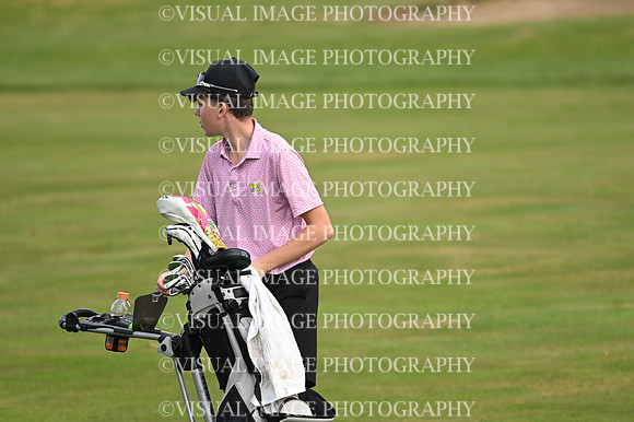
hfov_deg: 3.4
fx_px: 10560
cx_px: 317
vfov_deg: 2.3
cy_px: 211
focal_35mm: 600
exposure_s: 1/2500
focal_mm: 400
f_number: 4.5
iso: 800
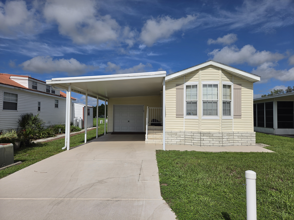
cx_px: 147
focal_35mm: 23
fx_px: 195
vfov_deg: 58.9
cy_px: 110
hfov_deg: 73.9
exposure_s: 1/7734
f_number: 1.8
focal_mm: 5.4
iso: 50
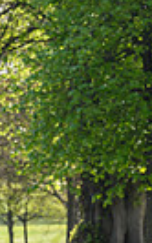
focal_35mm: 347
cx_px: -262
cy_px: 295
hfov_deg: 3.7
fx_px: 2302
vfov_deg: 6.0
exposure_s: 1/1000
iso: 500
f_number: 5.6
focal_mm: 78
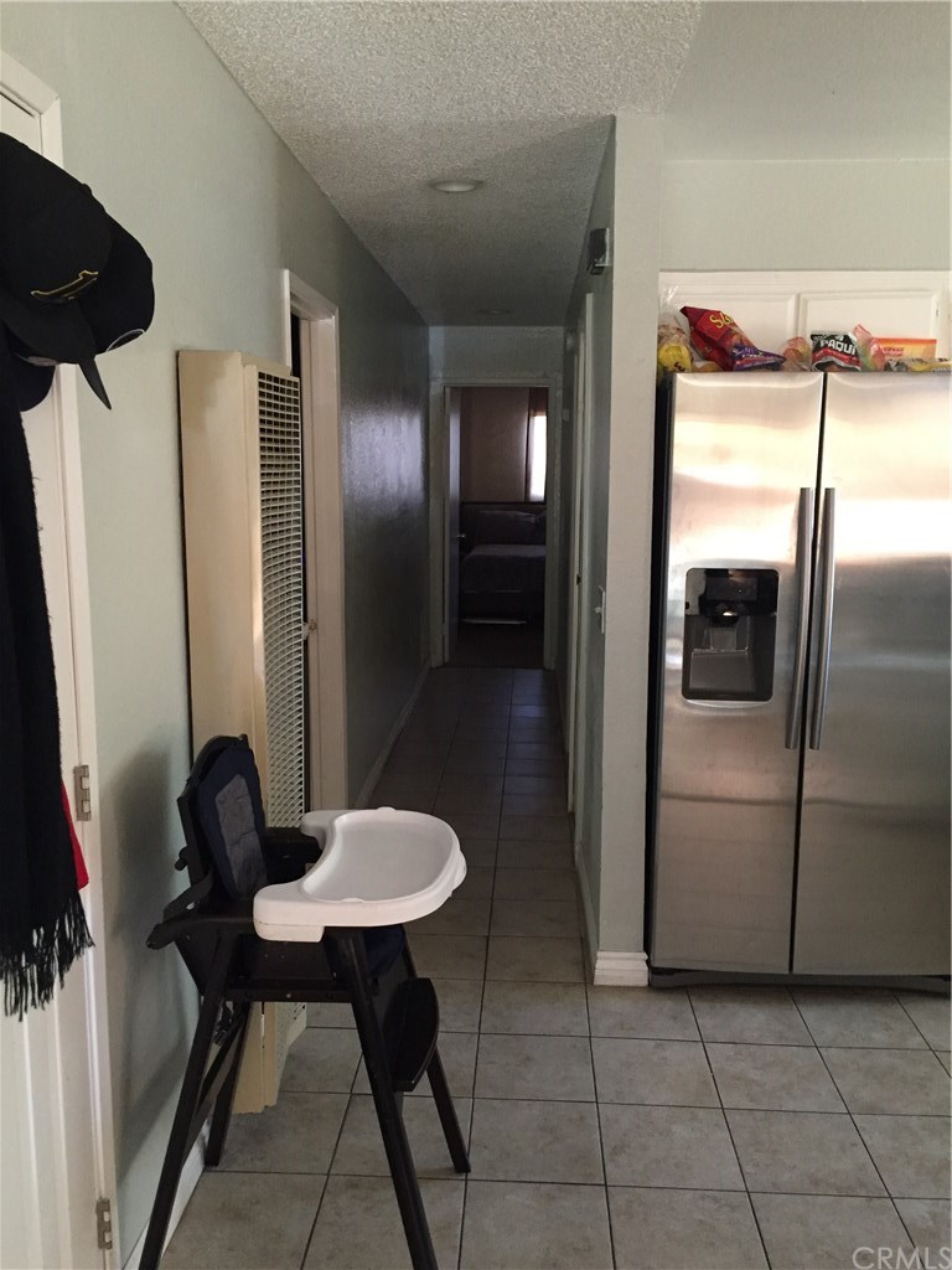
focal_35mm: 29
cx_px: 476
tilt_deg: -10.4
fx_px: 1063
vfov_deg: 61.7
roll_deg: -0.1
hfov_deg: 48.2
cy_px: 635
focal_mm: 4.15
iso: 250
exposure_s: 1/20
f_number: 2.2
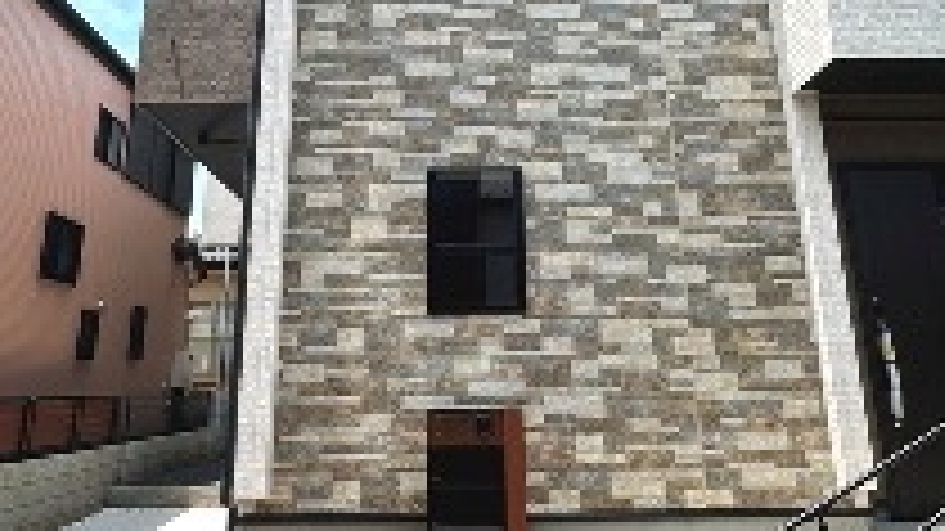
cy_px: 189
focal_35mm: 29
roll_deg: +0.5
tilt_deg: +16.6
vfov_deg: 39.8
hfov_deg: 66.1
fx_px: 726
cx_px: 454
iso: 40
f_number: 2.2
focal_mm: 2.22
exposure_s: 1/997
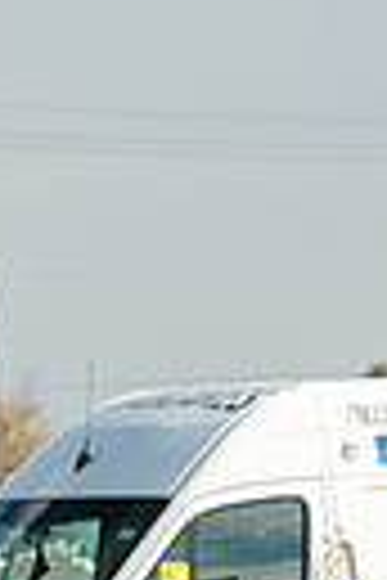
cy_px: 920
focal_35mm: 942
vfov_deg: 2.2
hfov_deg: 1.5
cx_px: -281
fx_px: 15189
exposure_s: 1/1000
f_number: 8
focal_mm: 130
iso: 250
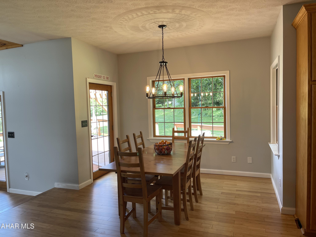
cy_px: 118
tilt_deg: -4.4
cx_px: 158
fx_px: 228
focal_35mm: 25
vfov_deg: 54.9
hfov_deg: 69.4
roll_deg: +1.4
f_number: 1.6
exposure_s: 1/120
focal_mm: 5.1
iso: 125
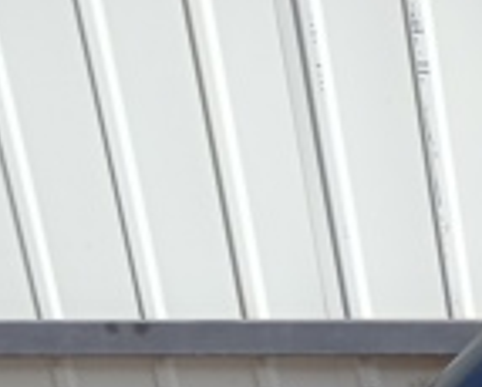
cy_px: 804
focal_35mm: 122
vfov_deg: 11.3
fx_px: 1744
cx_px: 1058
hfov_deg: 13.0
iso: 112
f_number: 2.2
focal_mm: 3.43
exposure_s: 1/515
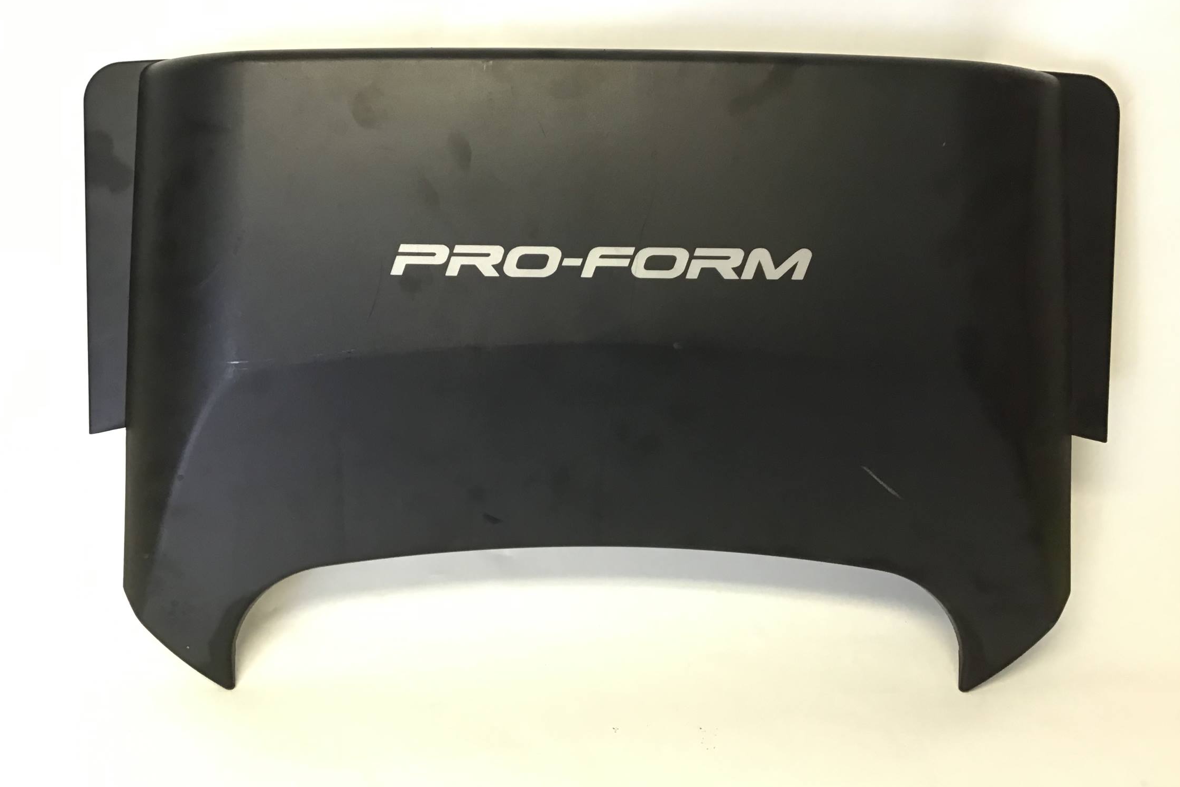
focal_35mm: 33
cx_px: 582
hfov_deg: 57.2
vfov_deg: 39.9
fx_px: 1082
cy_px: 363
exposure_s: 1/30
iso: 40
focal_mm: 3.3
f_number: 2.4
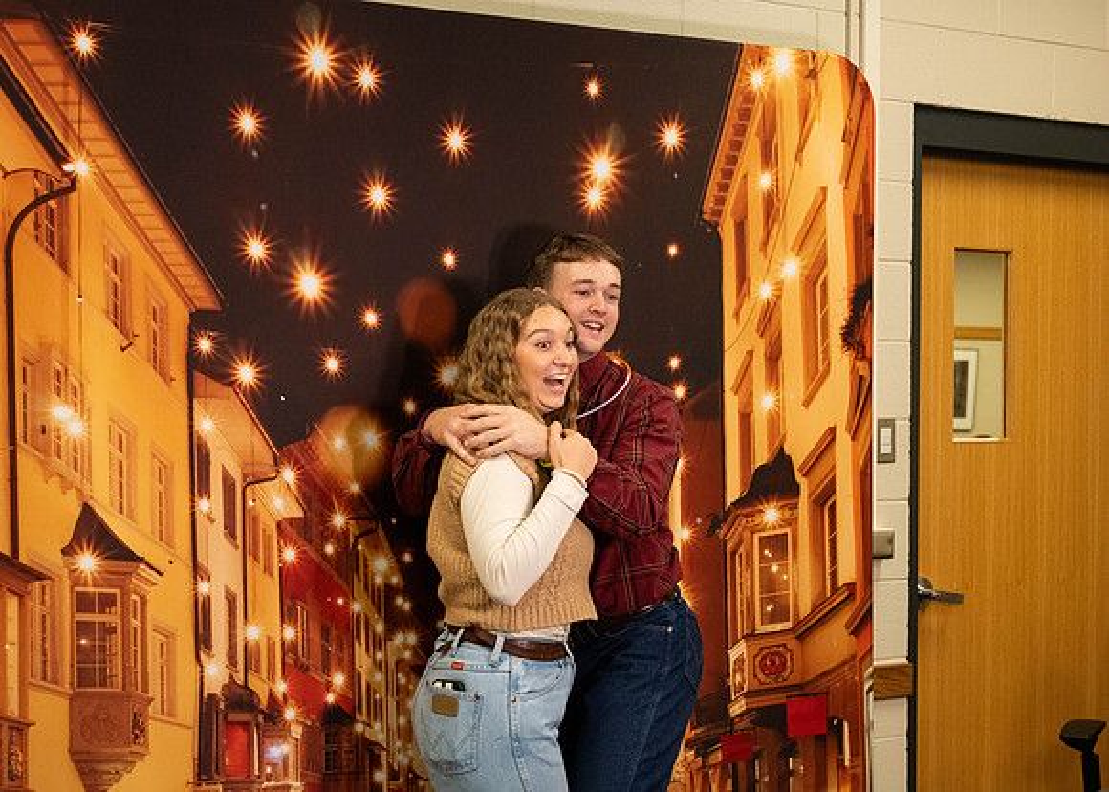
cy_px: 431
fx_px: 1802
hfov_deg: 34.2
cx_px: 613
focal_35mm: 57
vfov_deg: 24.8
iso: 2000
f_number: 4
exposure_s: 1/200
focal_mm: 50
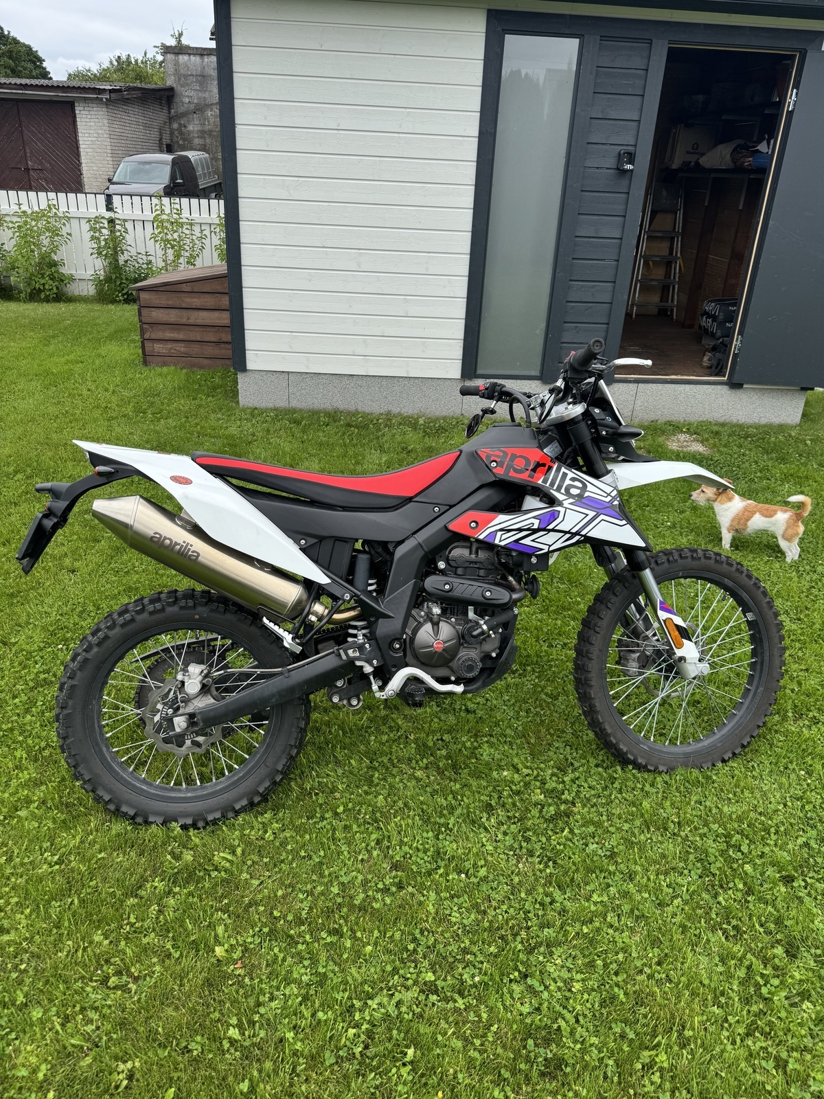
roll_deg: -3.1
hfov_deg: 56.8
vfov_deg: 71.6
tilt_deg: -25.6
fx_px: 762
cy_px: 550
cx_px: 412
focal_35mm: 24
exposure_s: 1/1678
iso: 80
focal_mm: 6.76
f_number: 1.78
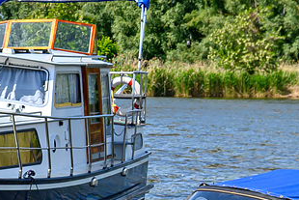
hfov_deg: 14.0
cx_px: 25
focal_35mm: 145
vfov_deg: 9.3
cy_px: 255
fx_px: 1204
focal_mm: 25
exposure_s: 1/800
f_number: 7.1
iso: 200
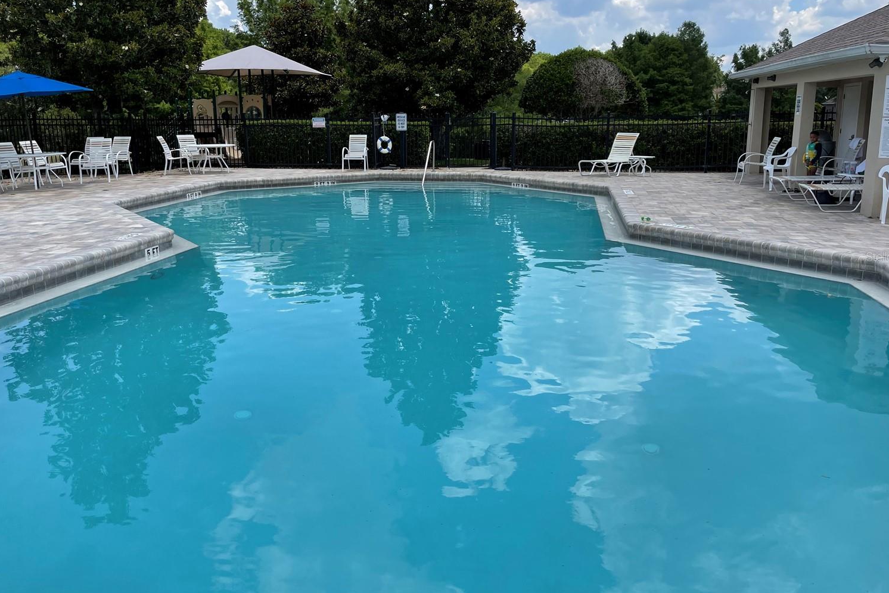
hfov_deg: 63.7
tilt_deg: -11.0
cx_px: 446
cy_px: 256
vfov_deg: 44.9
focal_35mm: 29
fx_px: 716
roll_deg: -0.8
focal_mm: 4.2
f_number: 1.6
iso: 32
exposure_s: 1/2681
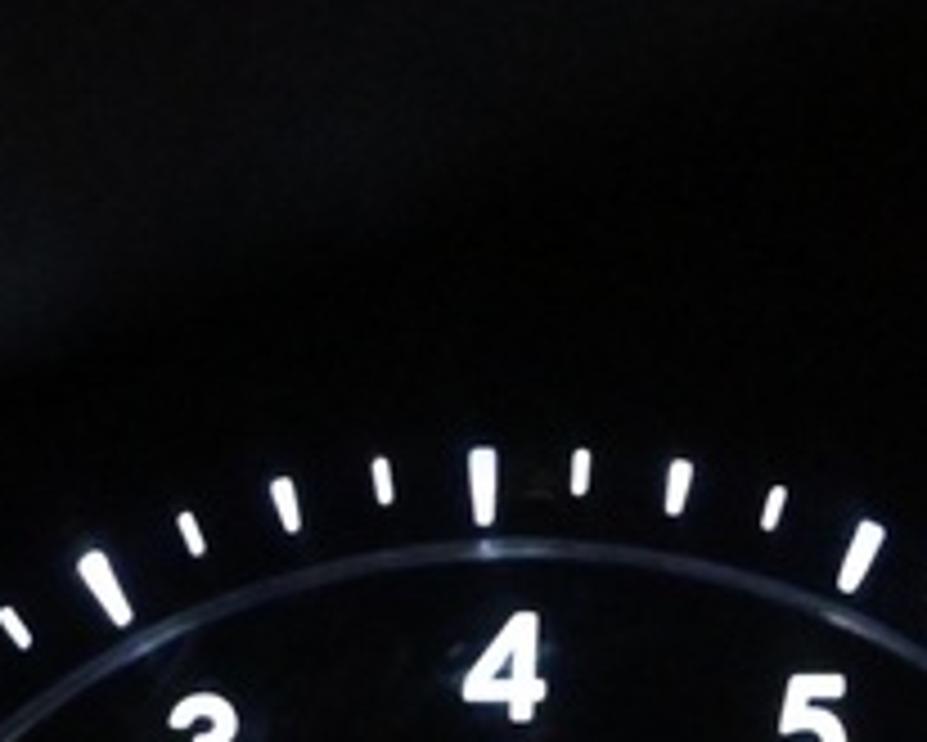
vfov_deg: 5.8
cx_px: 1922
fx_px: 7301
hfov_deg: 7.0
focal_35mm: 266
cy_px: 1012
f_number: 5
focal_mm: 24
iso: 5000
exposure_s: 1/160
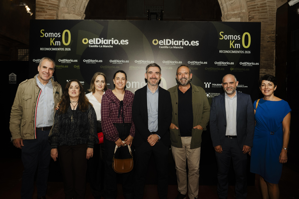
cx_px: 150
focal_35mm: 27
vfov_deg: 48.4
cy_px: 100
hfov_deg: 68.0
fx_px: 222
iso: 800
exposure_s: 1/160
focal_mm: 26
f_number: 4
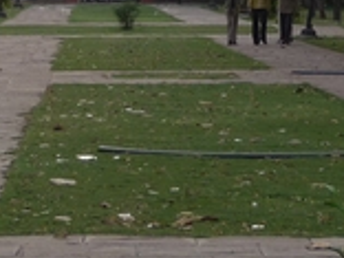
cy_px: -53
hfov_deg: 7.4
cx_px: 121
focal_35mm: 267
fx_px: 2653
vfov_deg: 5.5
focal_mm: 10.5
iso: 100
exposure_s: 1/200
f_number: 4.5
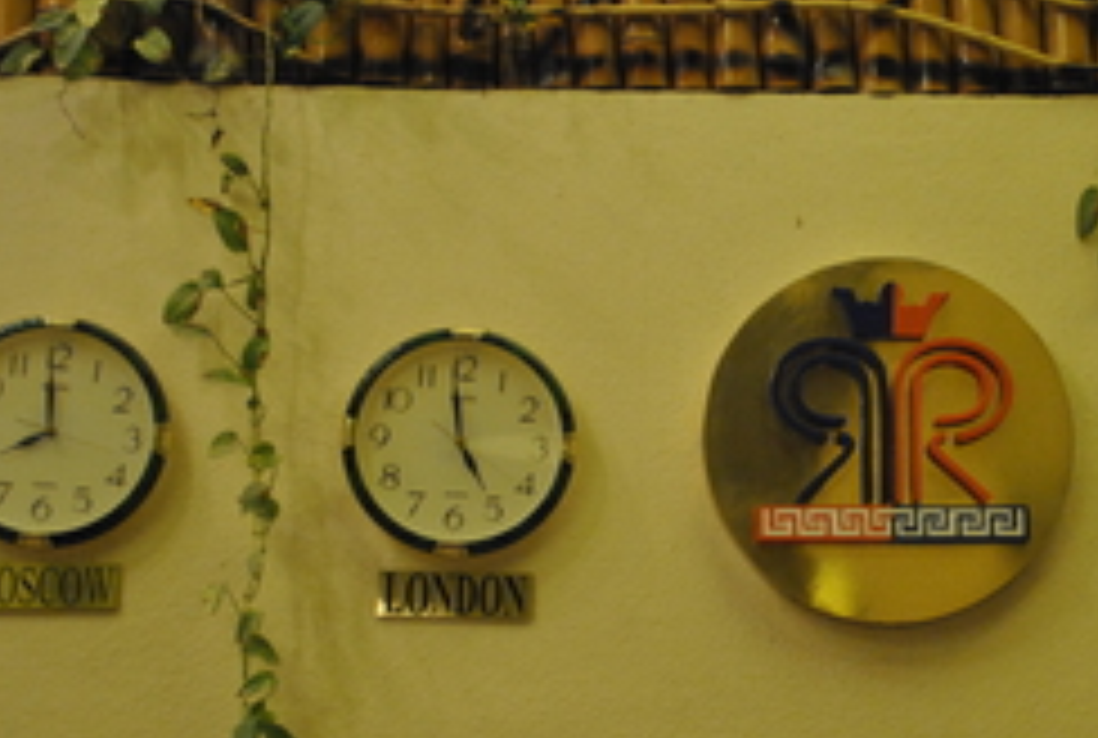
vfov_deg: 18.9
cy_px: 522
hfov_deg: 27.4
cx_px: 891
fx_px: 2201
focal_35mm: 72
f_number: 4.2
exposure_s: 1/30
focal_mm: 26
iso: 800
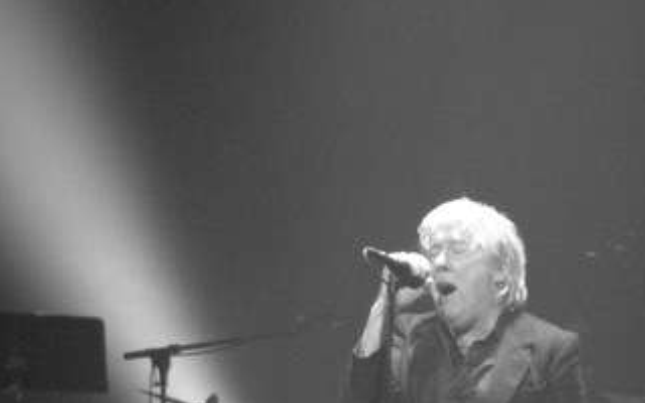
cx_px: 288
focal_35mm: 241
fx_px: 4236
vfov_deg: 5.4
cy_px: 397
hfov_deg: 8.7
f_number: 2.8
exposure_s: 1/80
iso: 2000
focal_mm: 70
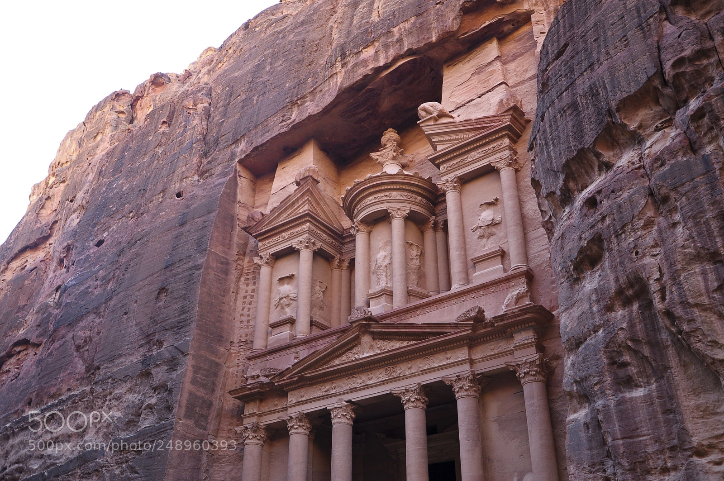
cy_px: 240
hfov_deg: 53.2
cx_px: 362
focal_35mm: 36
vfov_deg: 36.8
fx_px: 723
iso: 400
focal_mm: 24
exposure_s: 1/125
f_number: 5.6
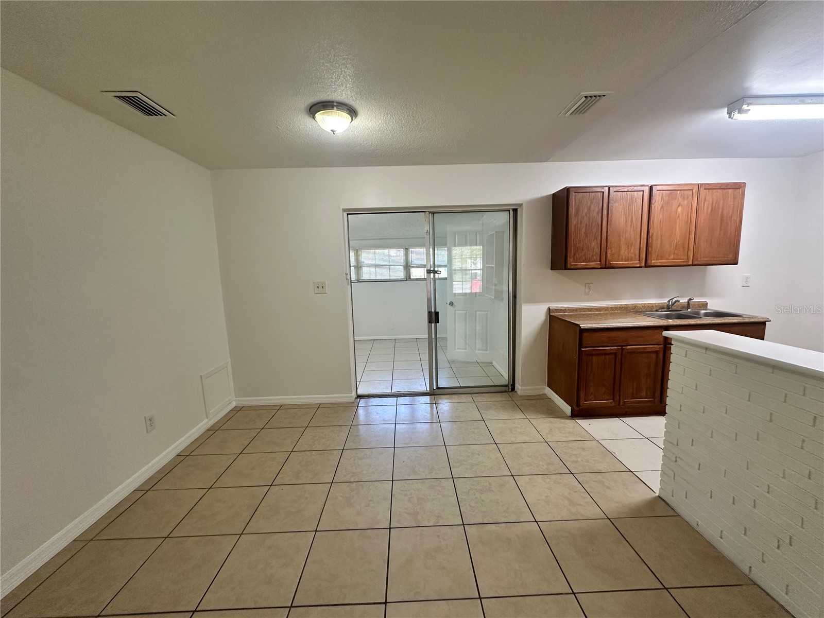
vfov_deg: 85.7
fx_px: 333
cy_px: 309
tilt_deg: -7.4
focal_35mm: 14
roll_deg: +1.9
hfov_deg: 102.1
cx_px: 412
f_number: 2.2
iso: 160
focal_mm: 2.22
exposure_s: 1/60
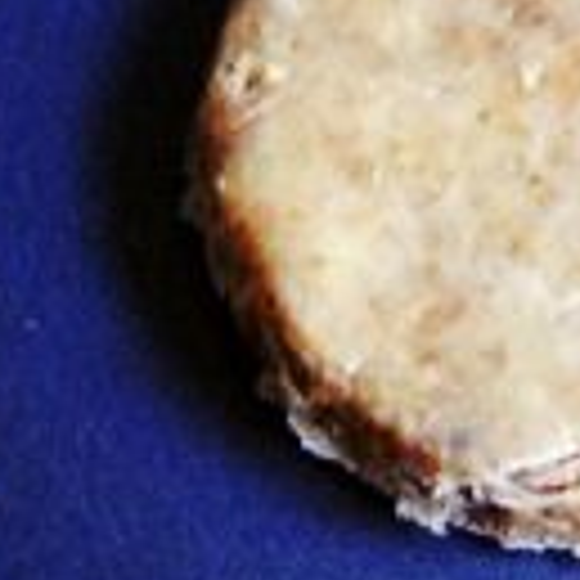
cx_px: 1232
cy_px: -225
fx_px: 2900
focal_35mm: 153
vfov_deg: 11.1
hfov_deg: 10.3
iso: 160
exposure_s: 1/20
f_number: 2.4
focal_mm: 4.28
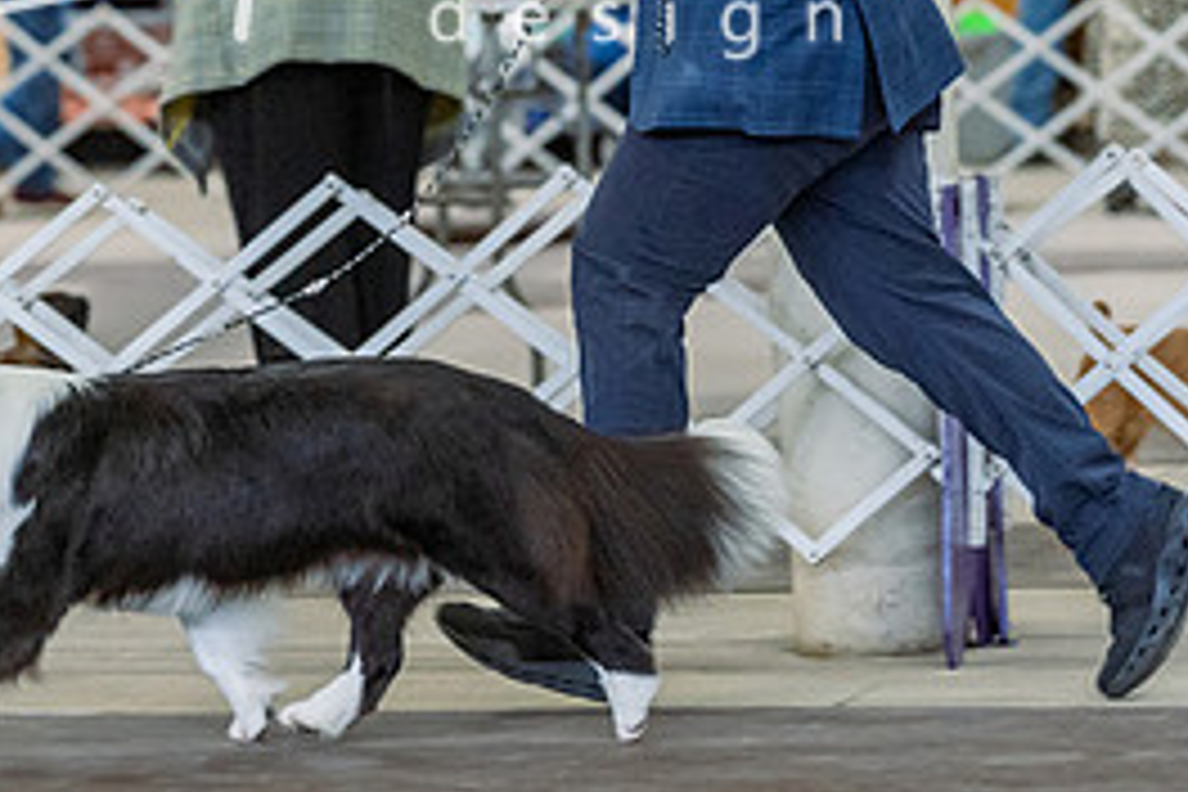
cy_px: 155
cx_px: 284
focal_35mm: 283
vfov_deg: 4.9
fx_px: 9338
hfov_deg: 7.3
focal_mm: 129
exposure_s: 1/400
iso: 6400
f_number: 4
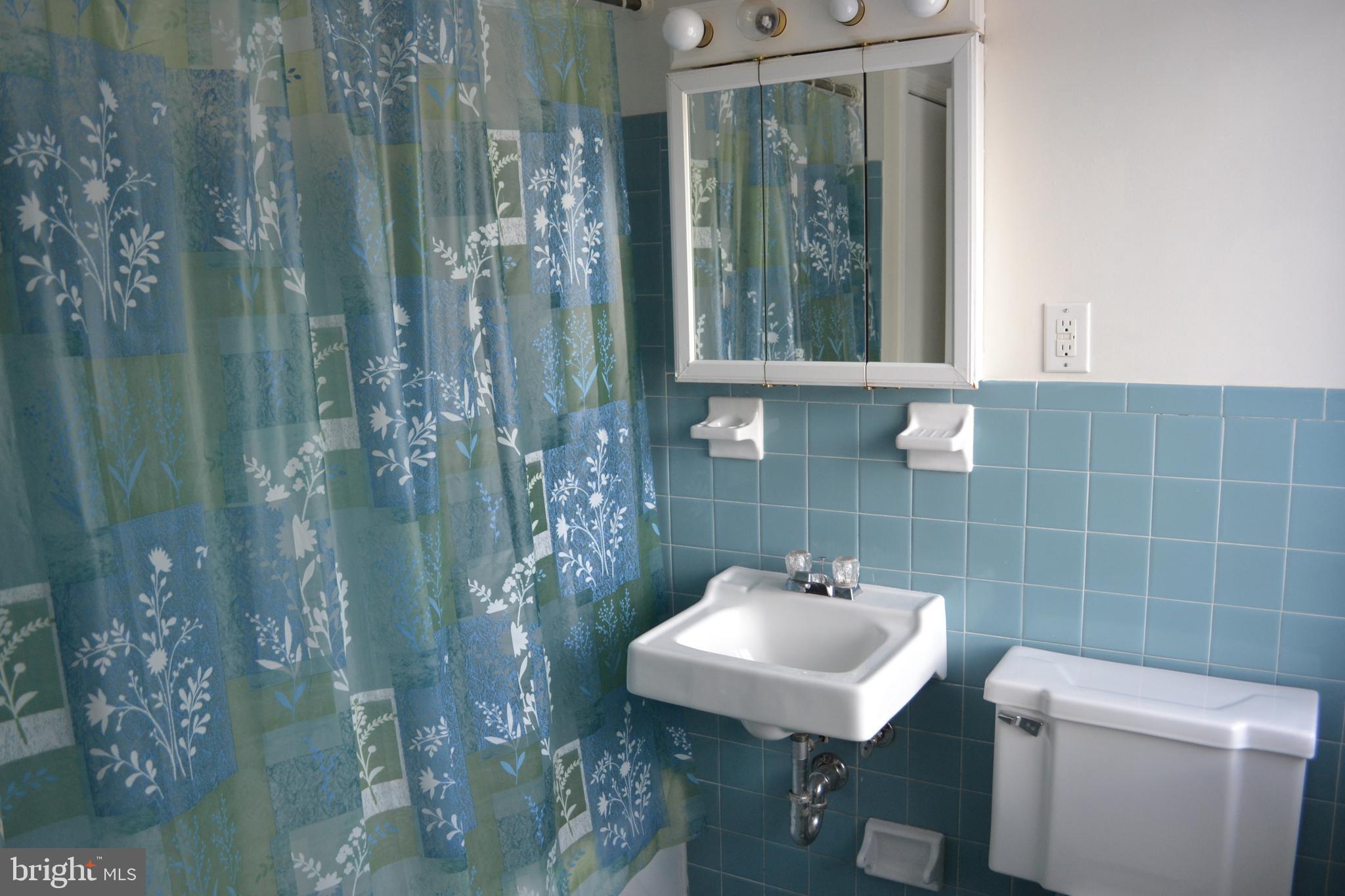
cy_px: 448
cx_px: 672
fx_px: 1009
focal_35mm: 27
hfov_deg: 67.4
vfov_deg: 47.9
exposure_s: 1/60
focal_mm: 18
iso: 500
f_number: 3.5
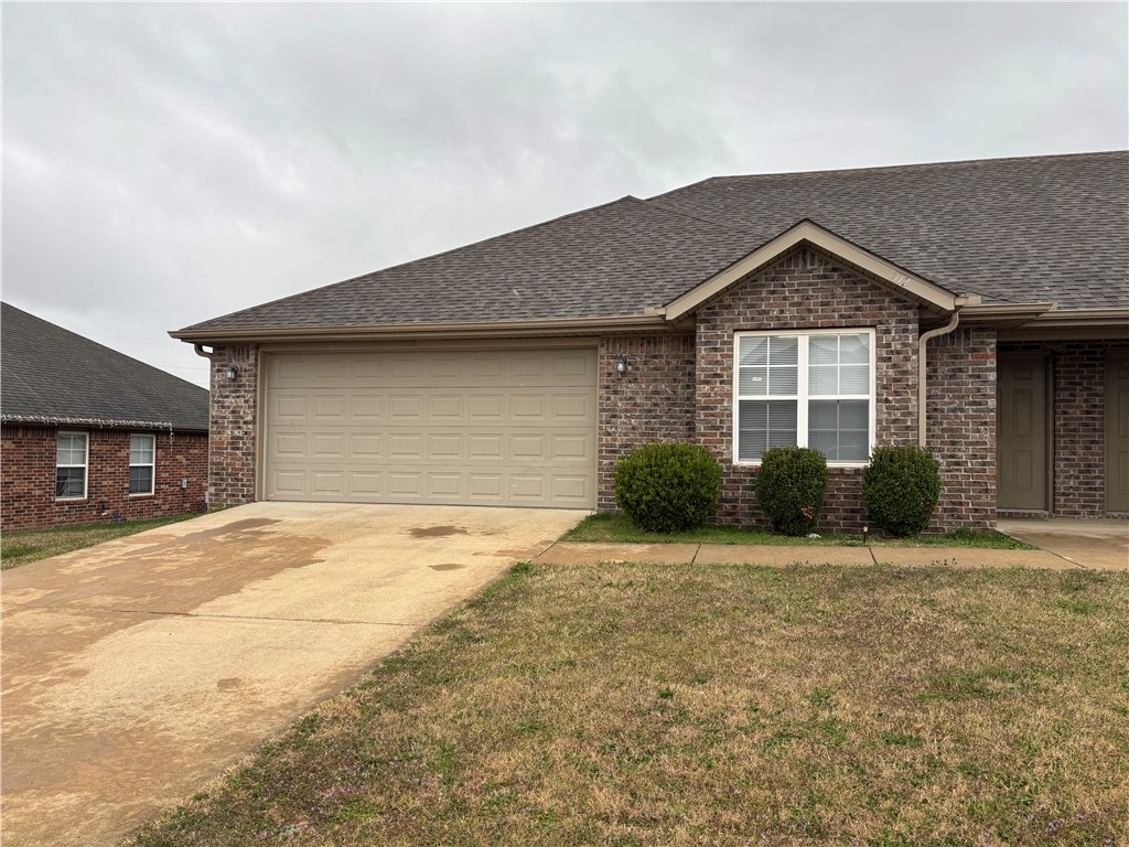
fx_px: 848
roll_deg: -0.5
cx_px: 564
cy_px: 424
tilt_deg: +0.4
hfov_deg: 67.3
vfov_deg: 53.1
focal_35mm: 26
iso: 50
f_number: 1.6
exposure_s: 1/295
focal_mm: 5.96
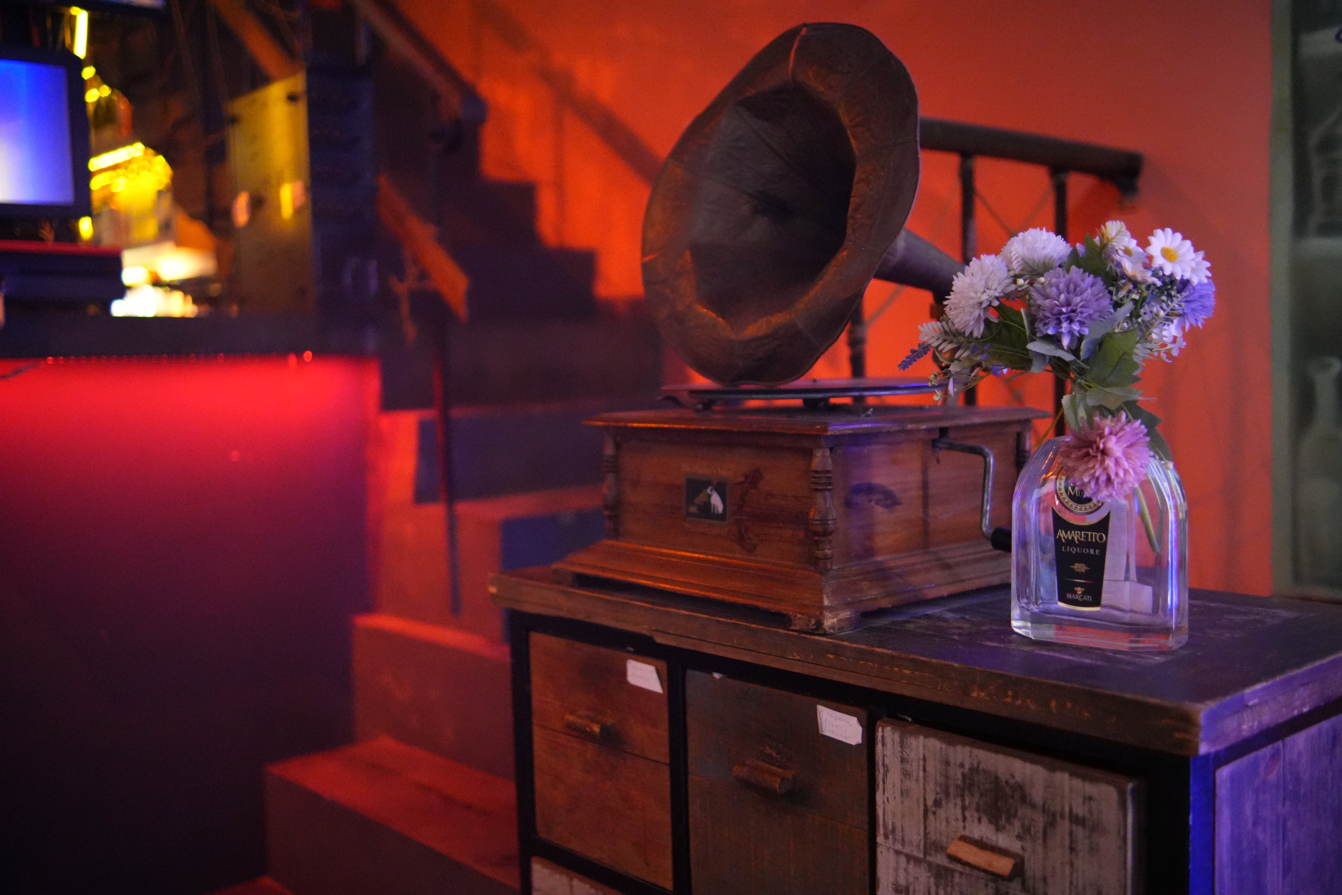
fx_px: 1286
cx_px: 671
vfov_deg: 38.4
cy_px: 448
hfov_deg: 55.1
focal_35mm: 34
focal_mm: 23
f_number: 1.4
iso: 6400
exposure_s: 1/320
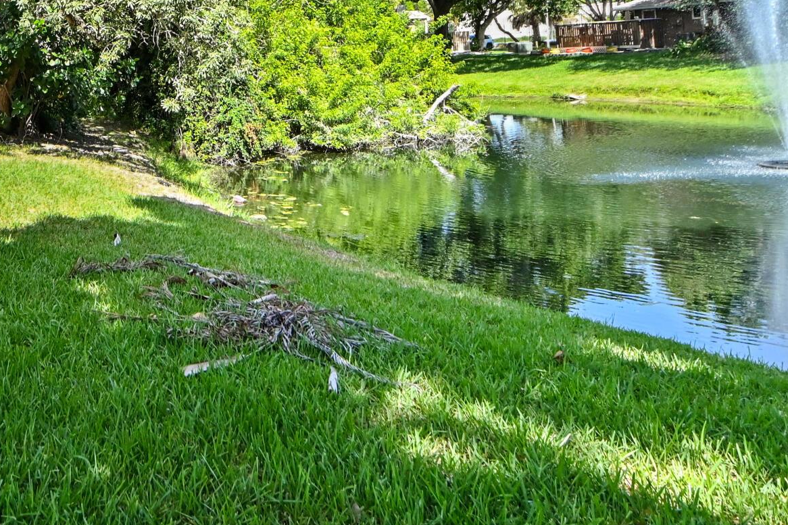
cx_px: 53
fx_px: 788
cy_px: 57
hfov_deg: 46.9
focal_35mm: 36
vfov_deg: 34.9
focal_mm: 14
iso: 400
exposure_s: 1/400
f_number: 9
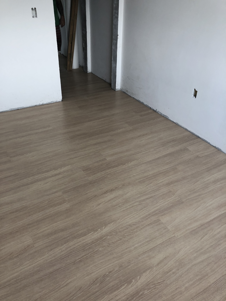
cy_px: 150
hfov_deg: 49.7
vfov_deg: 63.4
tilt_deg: -31.6
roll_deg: -4.0
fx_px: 244
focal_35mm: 28
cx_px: 113
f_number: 1.8
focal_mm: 4
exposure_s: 1/30
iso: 20
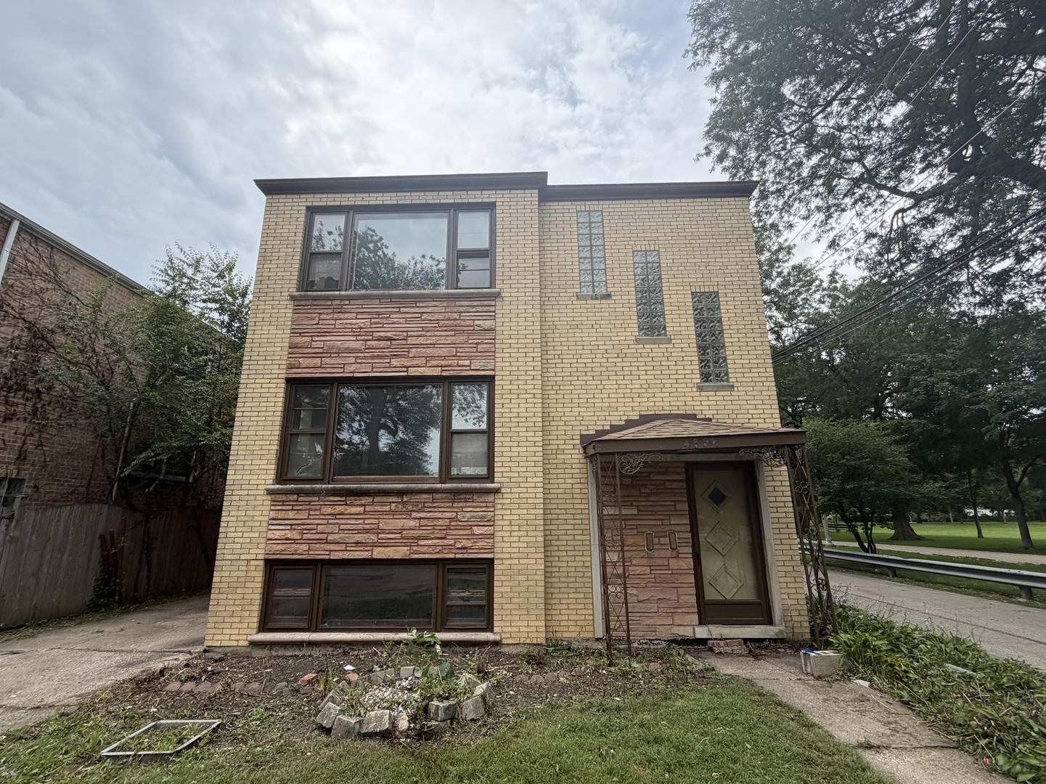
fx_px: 423
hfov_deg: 102.1
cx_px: 523
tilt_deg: +14.5
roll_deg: +0.7
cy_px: 392
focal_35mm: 14
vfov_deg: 85.6
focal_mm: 2.22
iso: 32
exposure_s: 1/770
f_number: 2.2
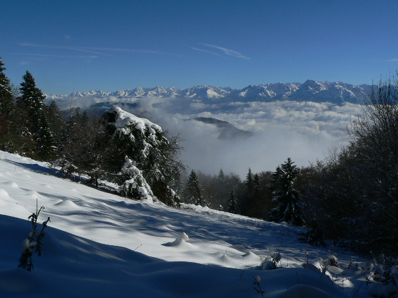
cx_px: 199
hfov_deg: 51.4
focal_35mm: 36
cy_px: 149
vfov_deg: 39.7
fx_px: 414
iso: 80
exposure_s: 1/1000
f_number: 5.6
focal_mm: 6
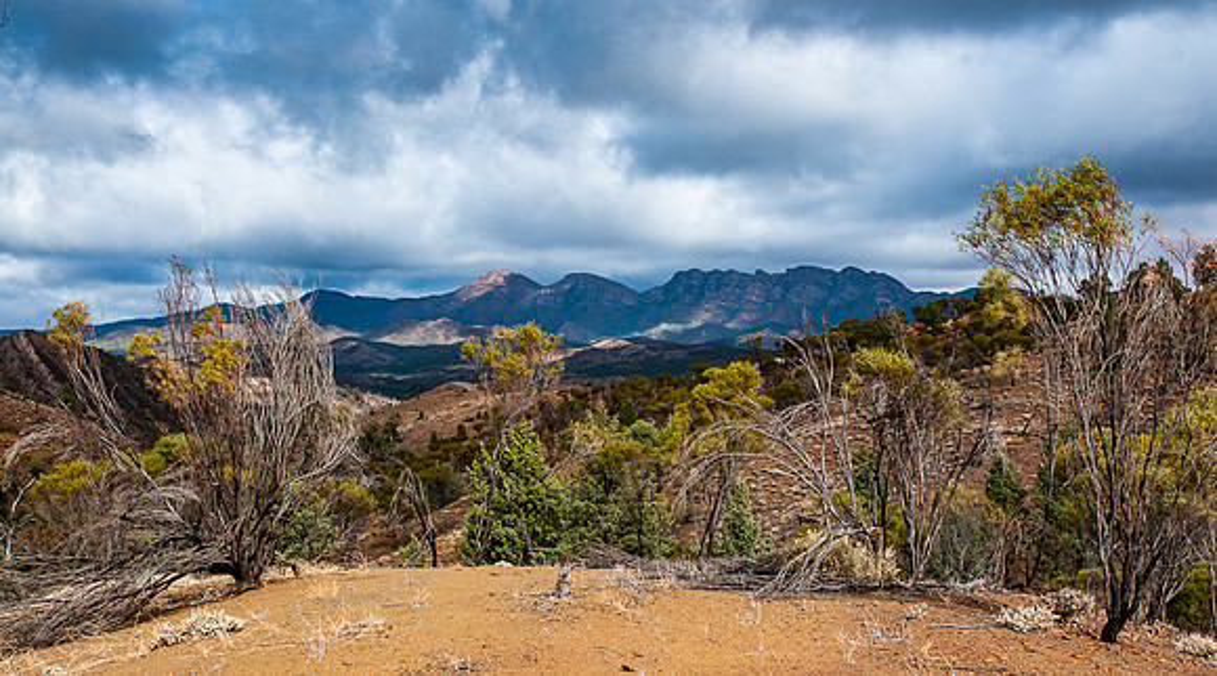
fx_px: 1441
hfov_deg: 45.7
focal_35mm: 45
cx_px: 666
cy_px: 351
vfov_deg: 26.4
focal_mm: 26
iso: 400
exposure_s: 1/500
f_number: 11
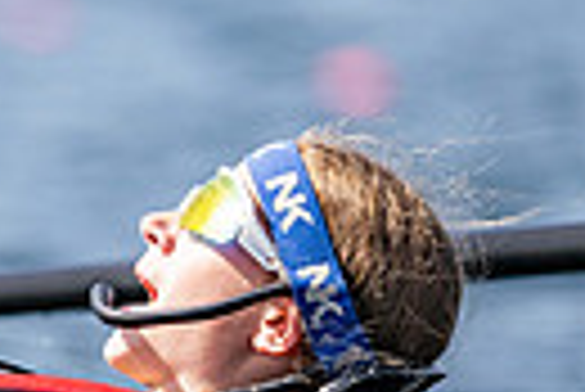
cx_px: -99
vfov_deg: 0.8
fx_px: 29022
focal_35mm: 1784
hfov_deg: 1.2
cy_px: 259
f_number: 4.5
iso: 220
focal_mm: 400
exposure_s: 1/2500
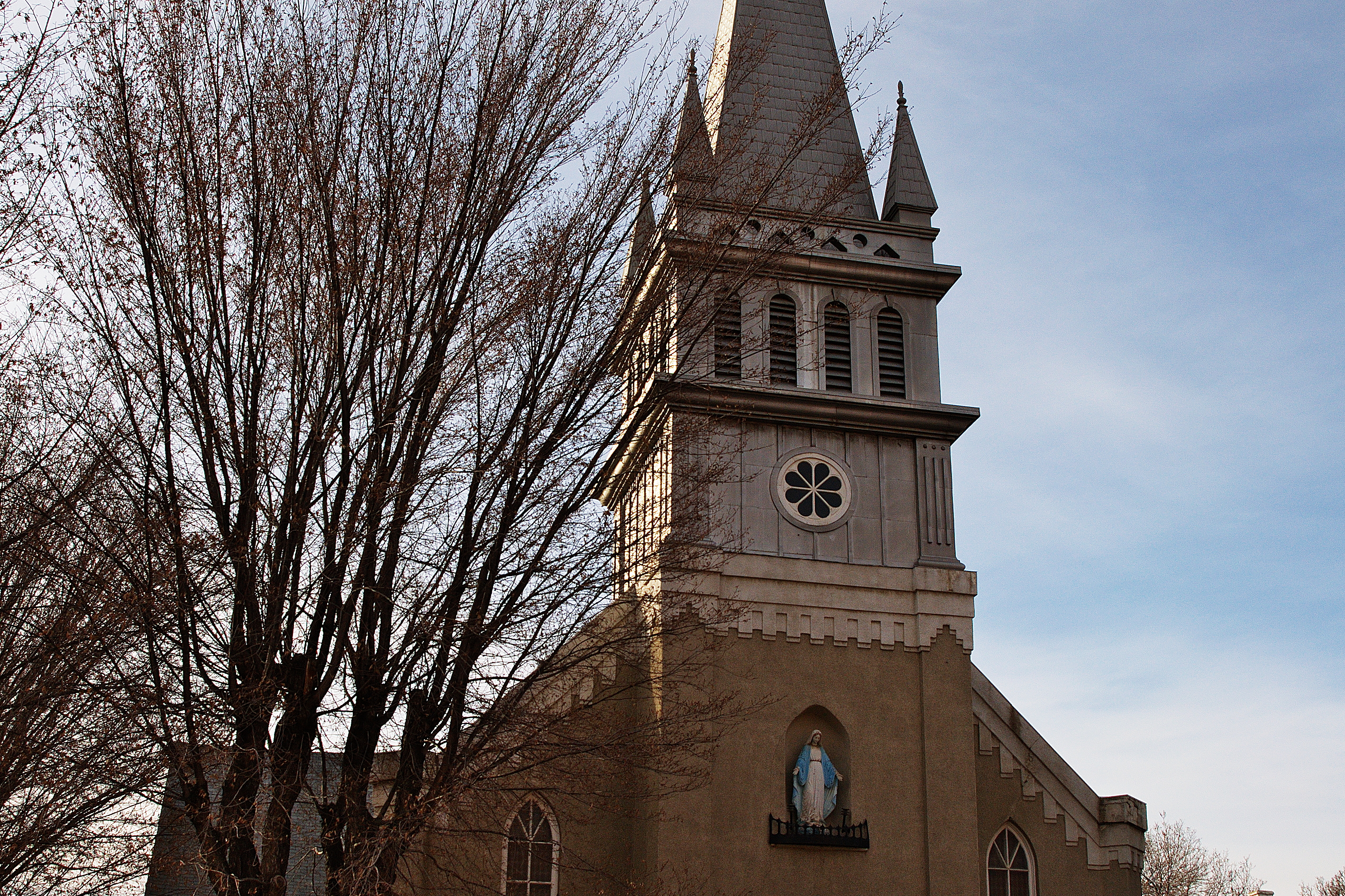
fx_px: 1868
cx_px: 670
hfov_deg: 39.6
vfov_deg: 27.0
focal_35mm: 50
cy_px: 516
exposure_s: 1/320
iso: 200
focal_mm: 22
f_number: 9
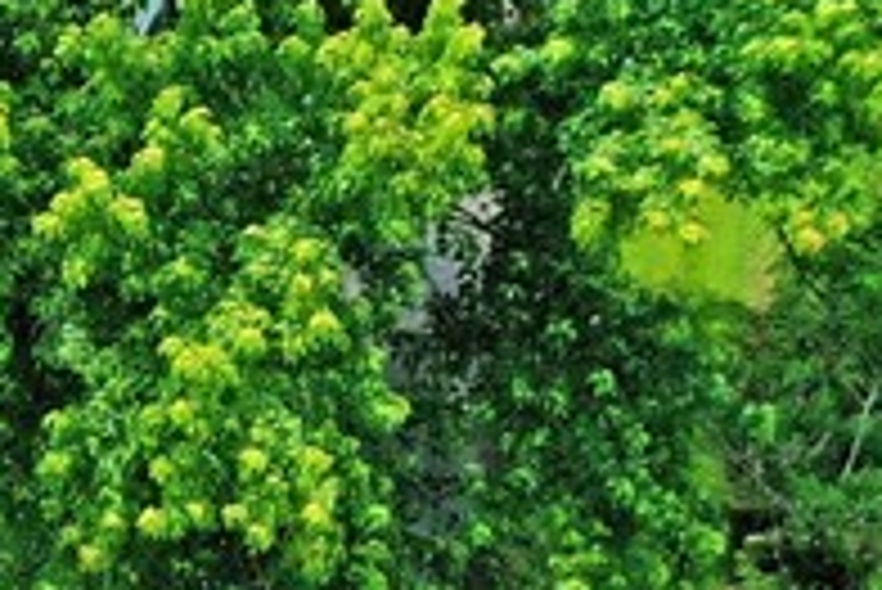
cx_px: -1454
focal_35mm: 155
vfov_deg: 8.9
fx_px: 3800
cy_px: 248
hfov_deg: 10.6
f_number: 5.6
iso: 100
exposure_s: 1/500
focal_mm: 10.26
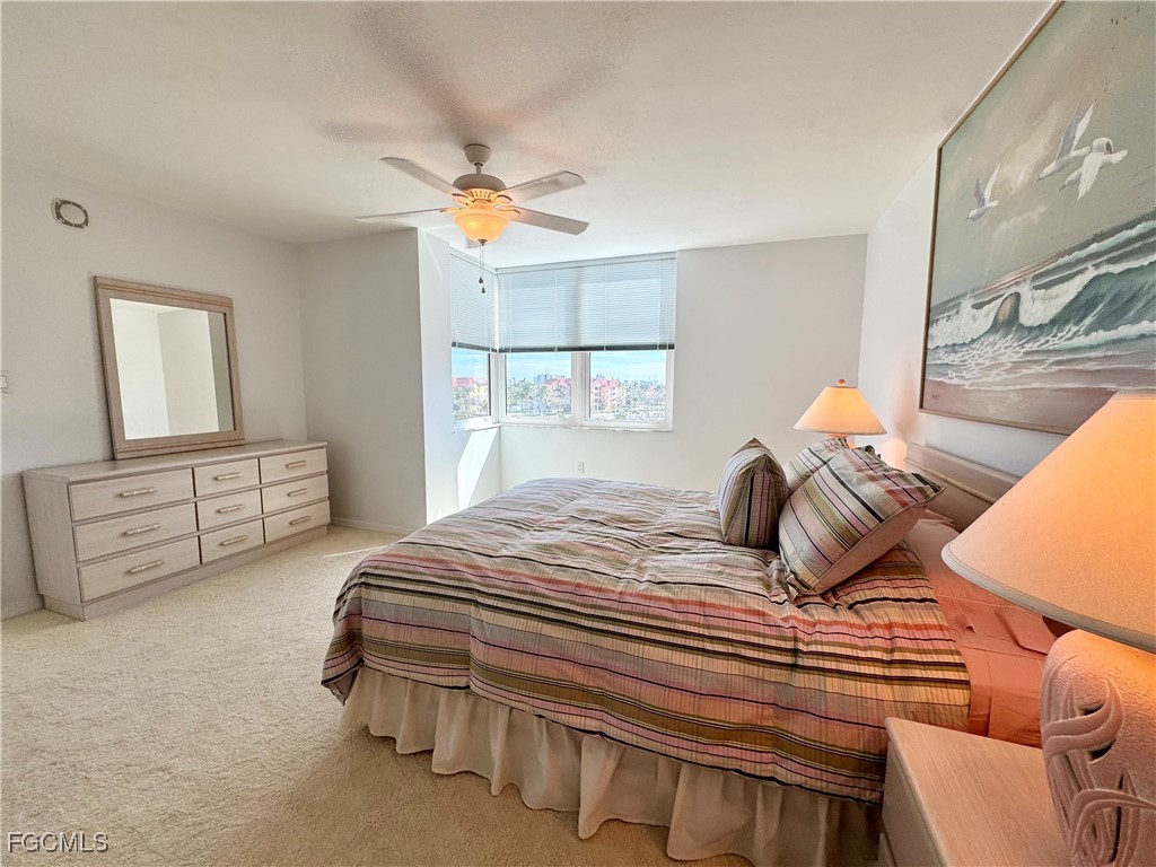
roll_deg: -0.5
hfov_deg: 102.1
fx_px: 468
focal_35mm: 14
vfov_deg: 85.7
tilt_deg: -6.2
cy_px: 434
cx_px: 578
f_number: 2.2
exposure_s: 1/219
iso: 40
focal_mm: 2.22
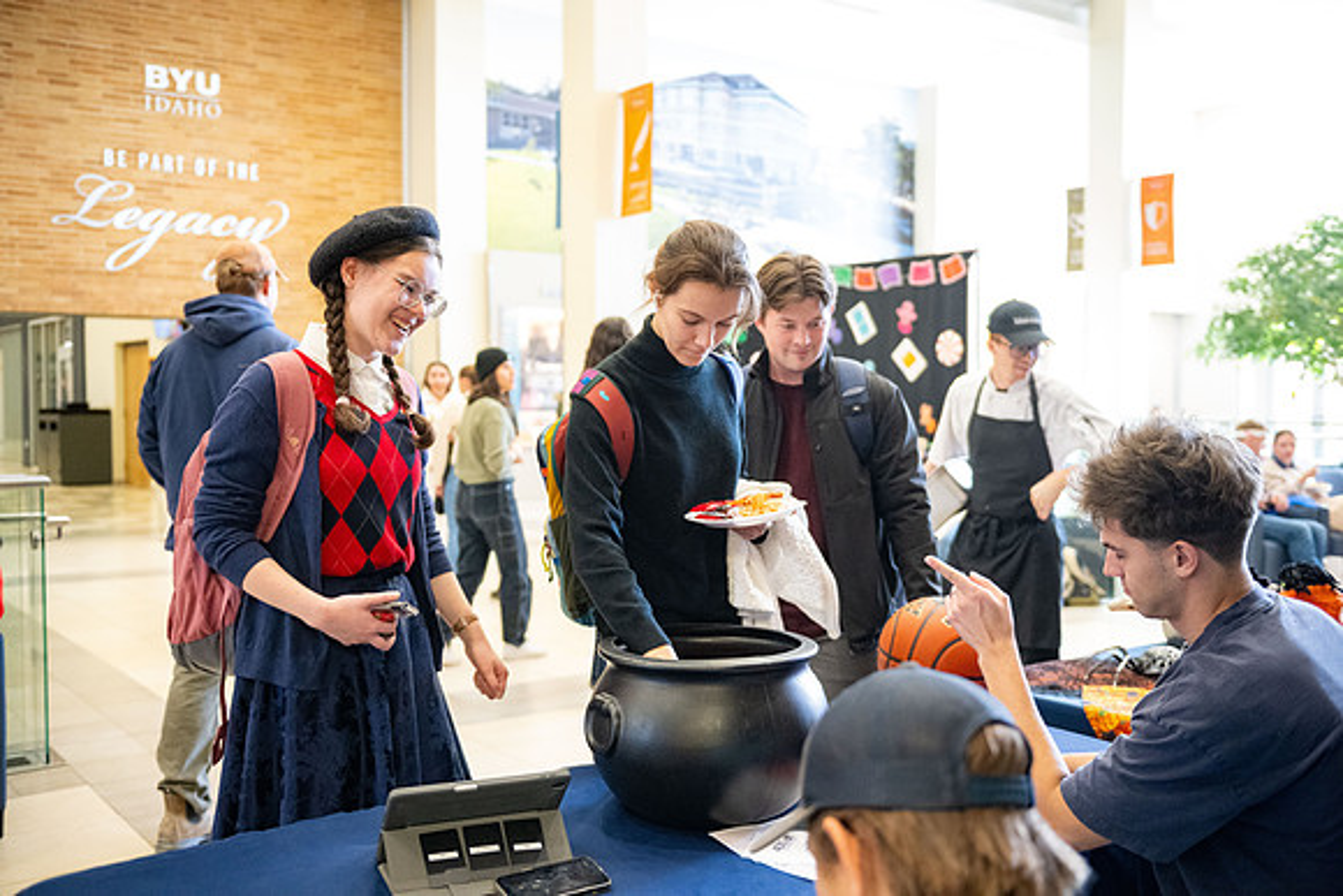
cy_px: 448
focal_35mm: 35
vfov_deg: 37.9
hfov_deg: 54.4
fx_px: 1306
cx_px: 672
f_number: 2.8
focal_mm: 35
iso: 4000
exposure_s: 1/250
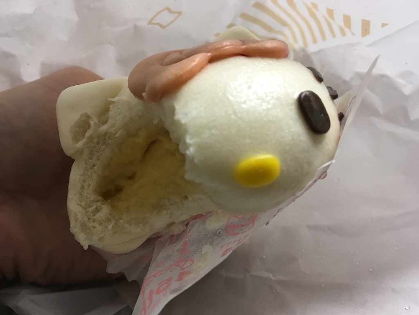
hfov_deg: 61.7
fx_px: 351
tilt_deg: -34.7
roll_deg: +5.7
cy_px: 158
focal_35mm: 29
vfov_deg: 48.2
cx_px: 210
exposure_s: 1/30
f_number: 2.2
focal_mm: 4.15
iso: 64
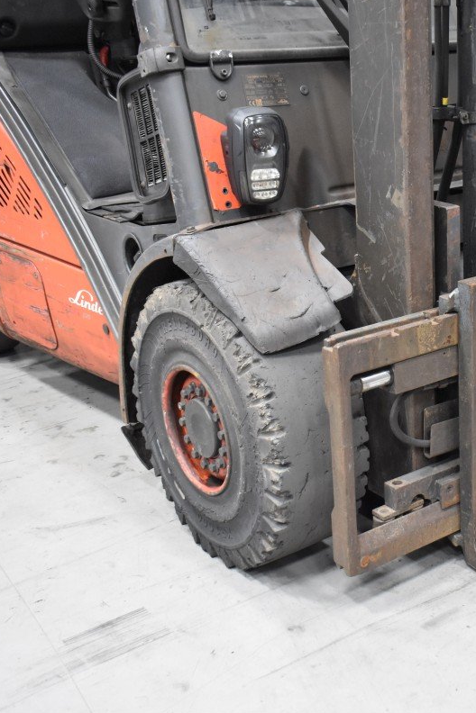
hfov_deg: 25.4
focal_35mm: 50
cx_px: 499
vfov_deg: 39.6
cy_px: 356
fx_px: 992
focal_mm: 22
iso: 1600
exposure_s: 1/25
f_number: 4.5
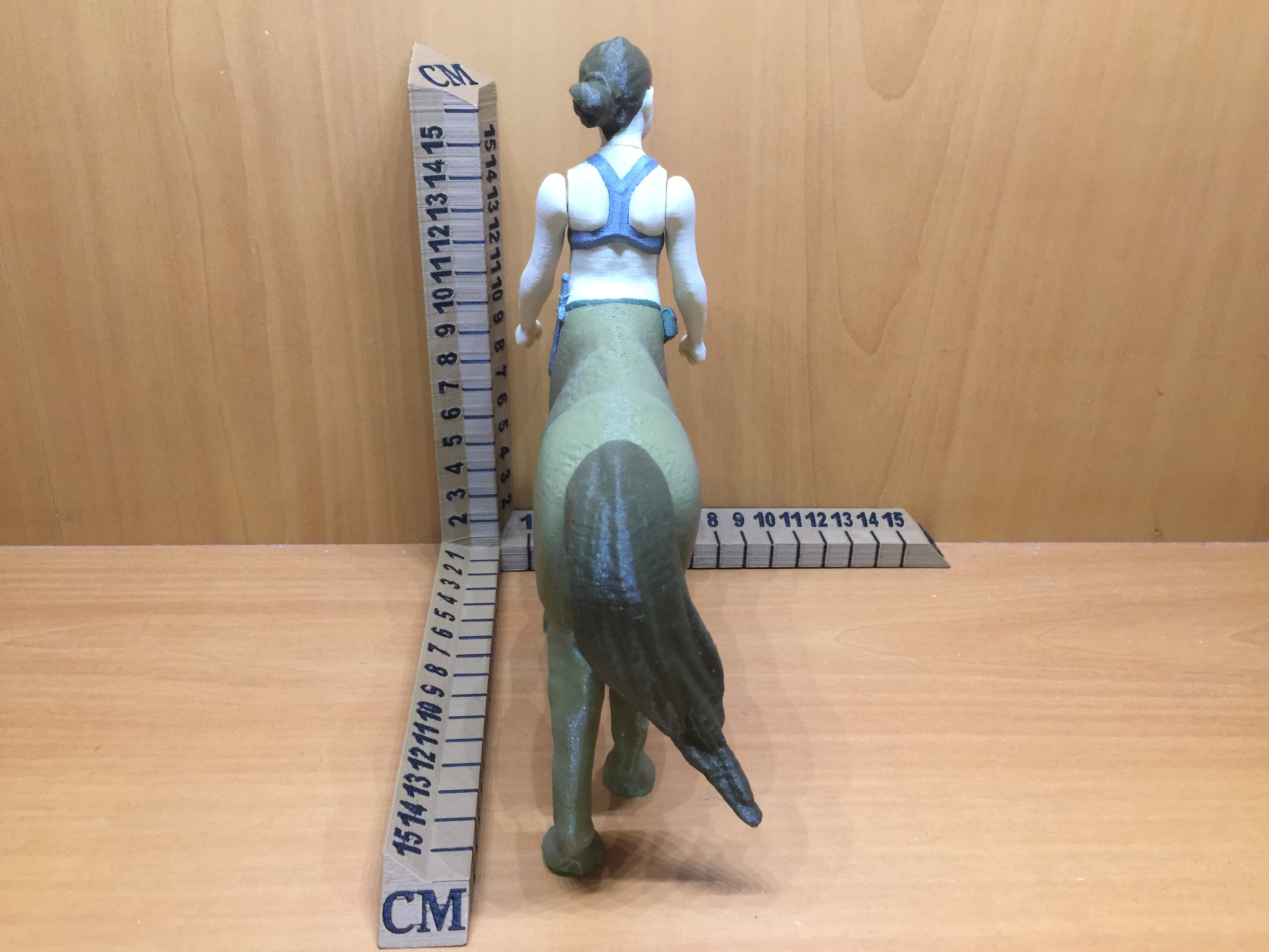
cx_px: 634
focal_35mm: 29
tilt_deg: -25.6
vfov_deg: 48.2
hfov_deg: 61.7
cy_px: 476
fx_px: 1063
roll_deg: -2.3
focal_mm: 4.15
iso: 100
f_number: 2.2
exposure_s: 1/15
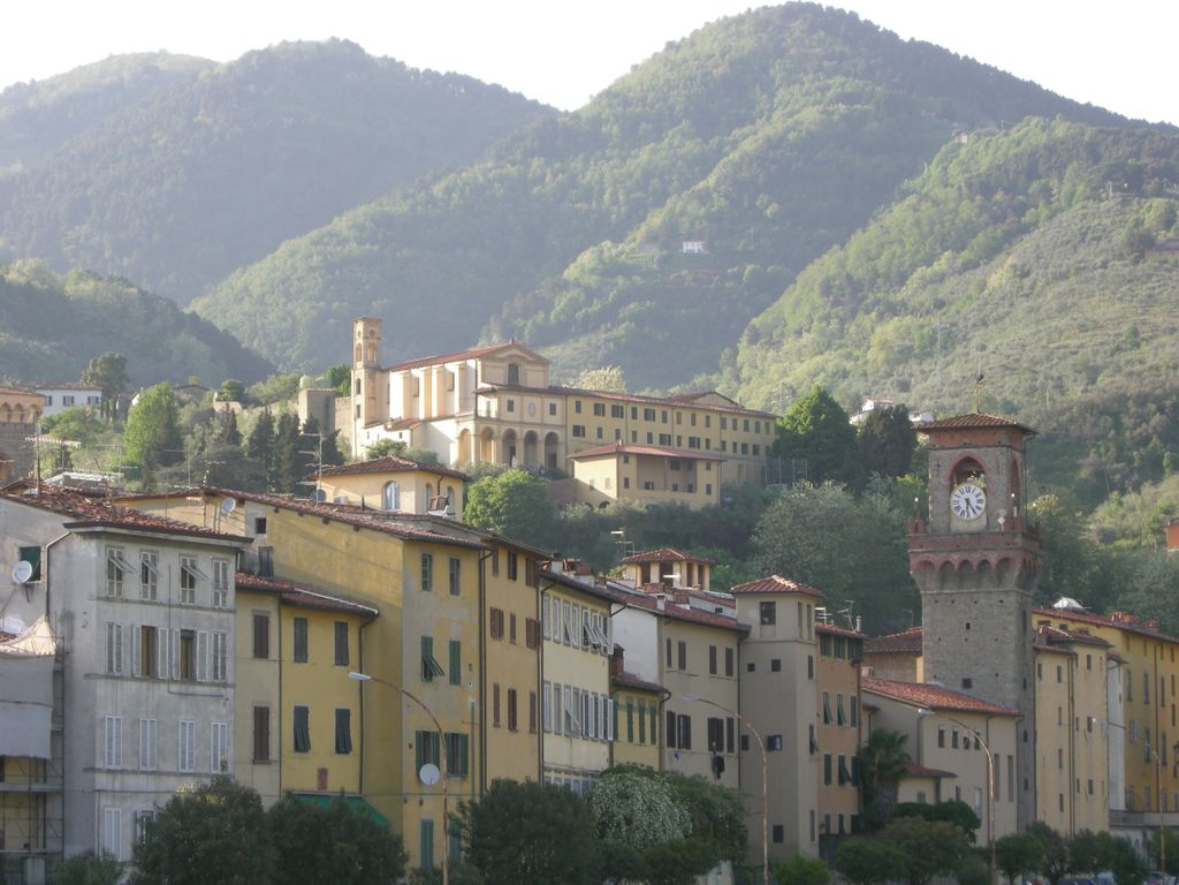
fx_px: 4291
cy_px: 442
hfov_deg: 15.6
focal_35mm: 126
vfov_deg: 11.8
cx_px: 590
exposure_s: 1/88
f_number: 5.3
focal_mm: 26.3
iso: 64
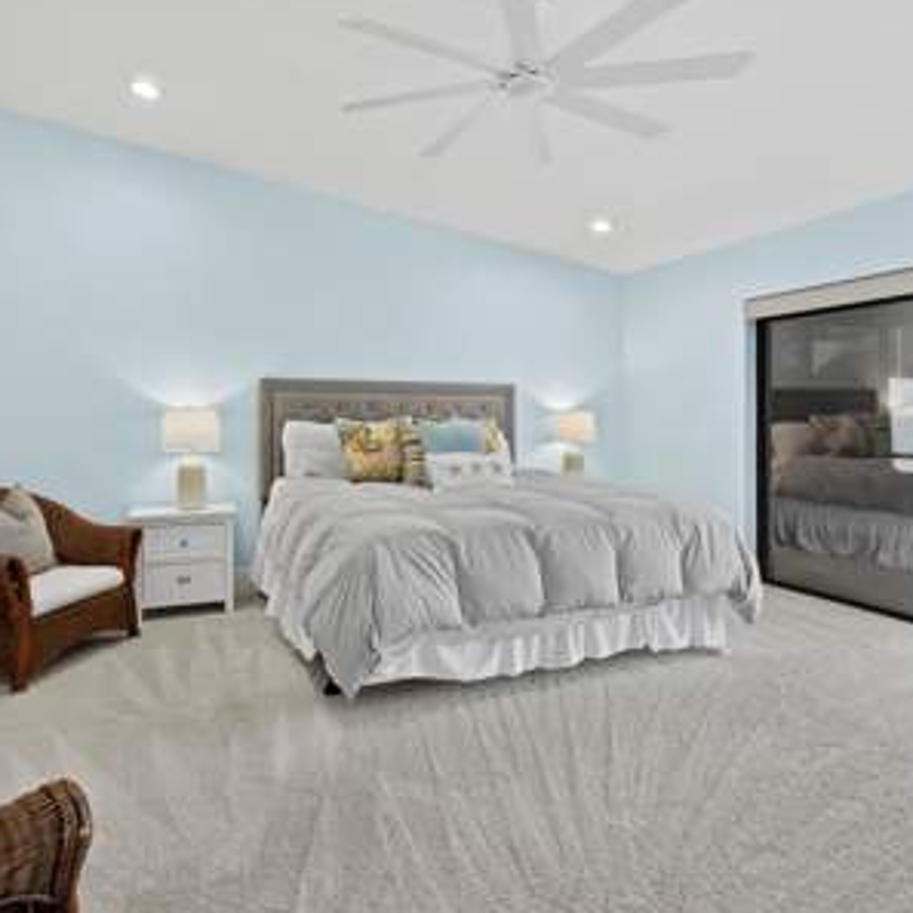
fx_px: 597
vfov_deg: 74.7
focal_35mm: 20
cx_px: 412
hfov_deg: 74.6
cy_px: 415
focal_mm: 7
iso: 400
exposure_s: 1/4
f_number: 7.1
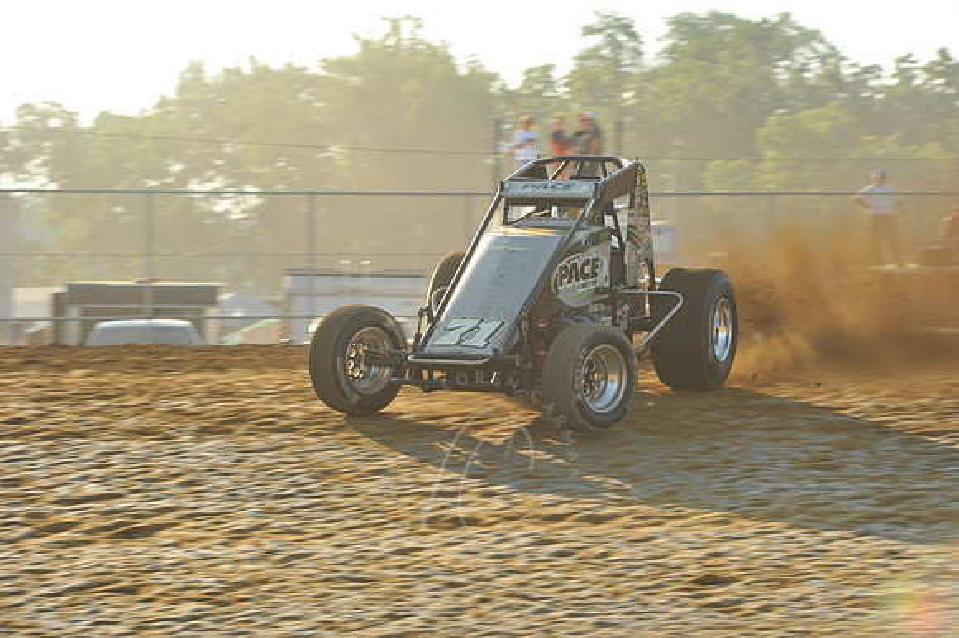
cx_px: 480
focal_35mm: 175
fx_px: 4659
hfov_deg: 11.8
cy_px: 319
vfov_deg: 7.8
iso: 400
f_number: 9
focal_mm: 175
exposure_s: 1/320
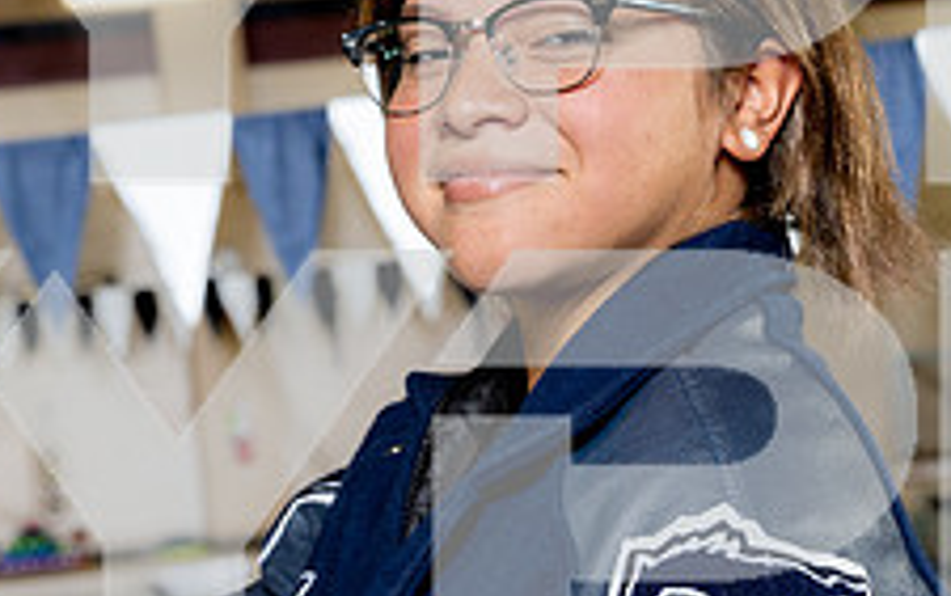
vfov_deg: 10.4
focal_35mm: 126
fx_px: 3268
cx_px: 351
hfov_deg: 16.5
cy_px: 476
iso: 320
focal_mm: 48
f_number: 5.6
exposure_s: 1/250
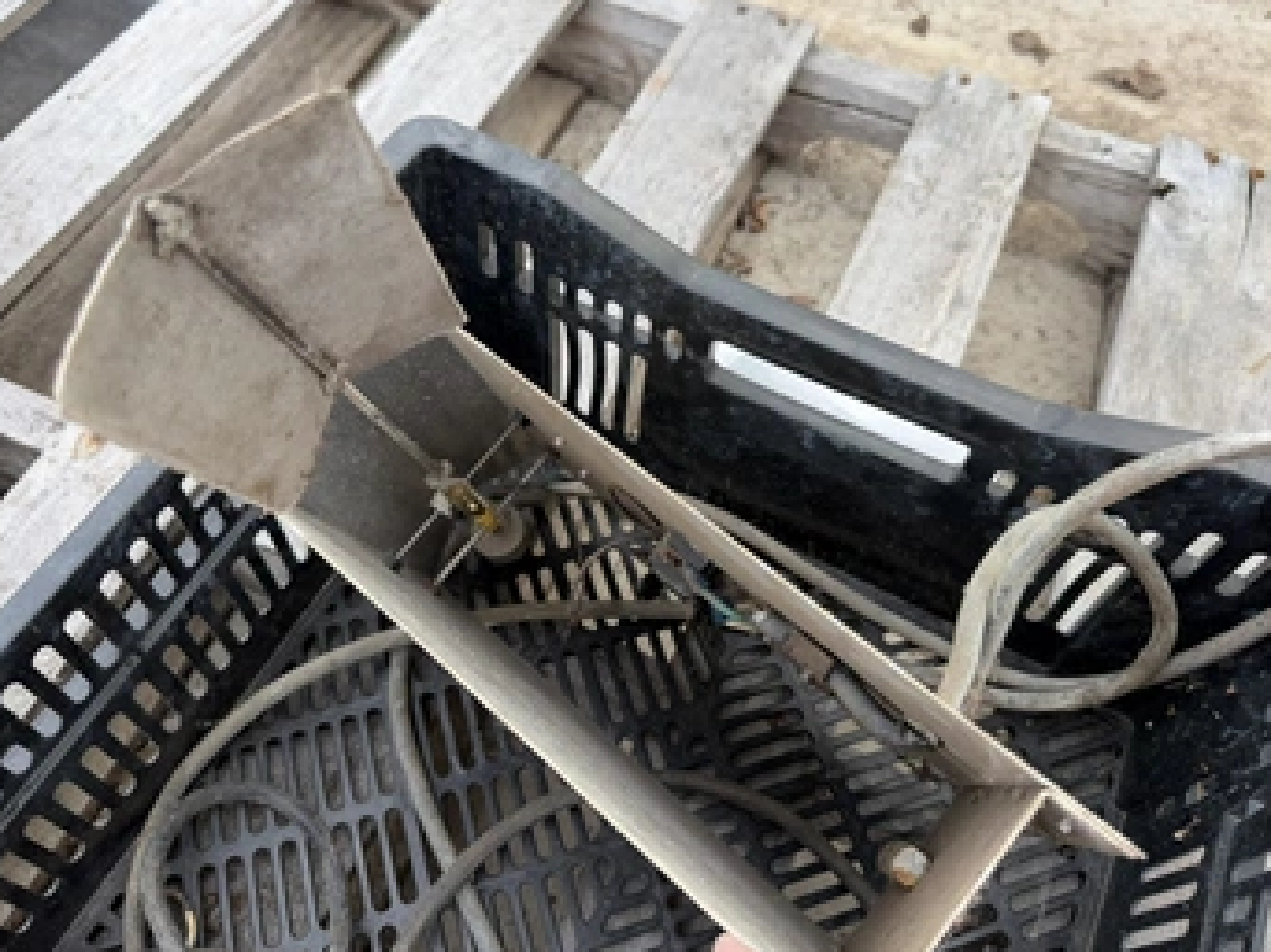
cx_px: 626
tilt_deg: -56.5
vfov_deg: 49.6
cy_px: 422
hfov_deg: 63.5
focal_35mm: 28
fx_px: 1028
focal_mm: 6.76
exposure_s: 1/412
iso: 80
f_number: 1.78
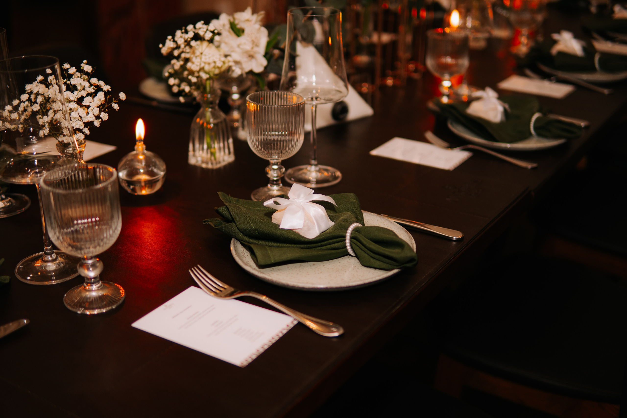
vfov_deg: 29.9
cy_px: 209
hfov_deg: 43.6
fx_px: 784
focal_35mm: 45
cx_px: 314
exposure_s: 1/125
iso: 160
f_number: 1.4
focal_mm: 30
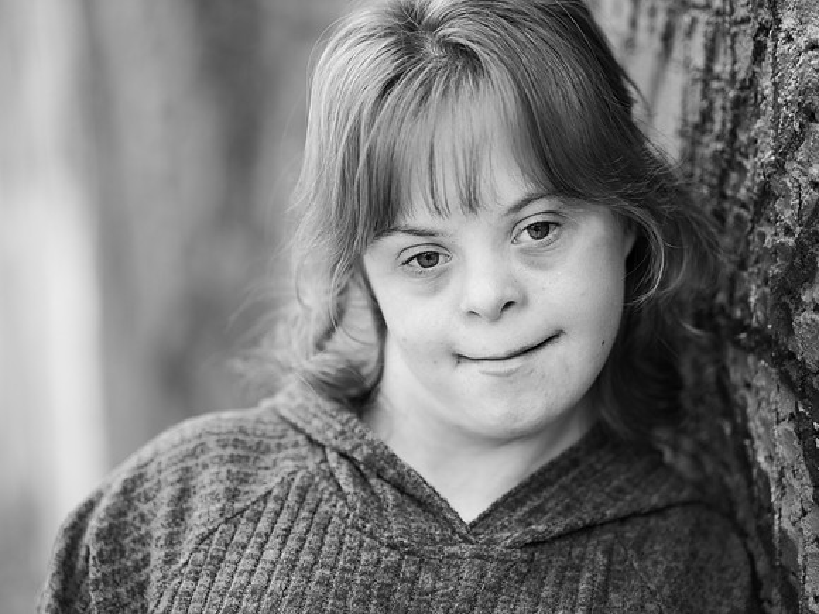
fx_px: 2176
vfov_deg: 16.1
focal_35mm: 92
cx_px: 410
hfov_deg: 21.3
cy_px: 307
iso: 160
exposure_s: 1/160
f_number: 2.2
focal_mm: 85
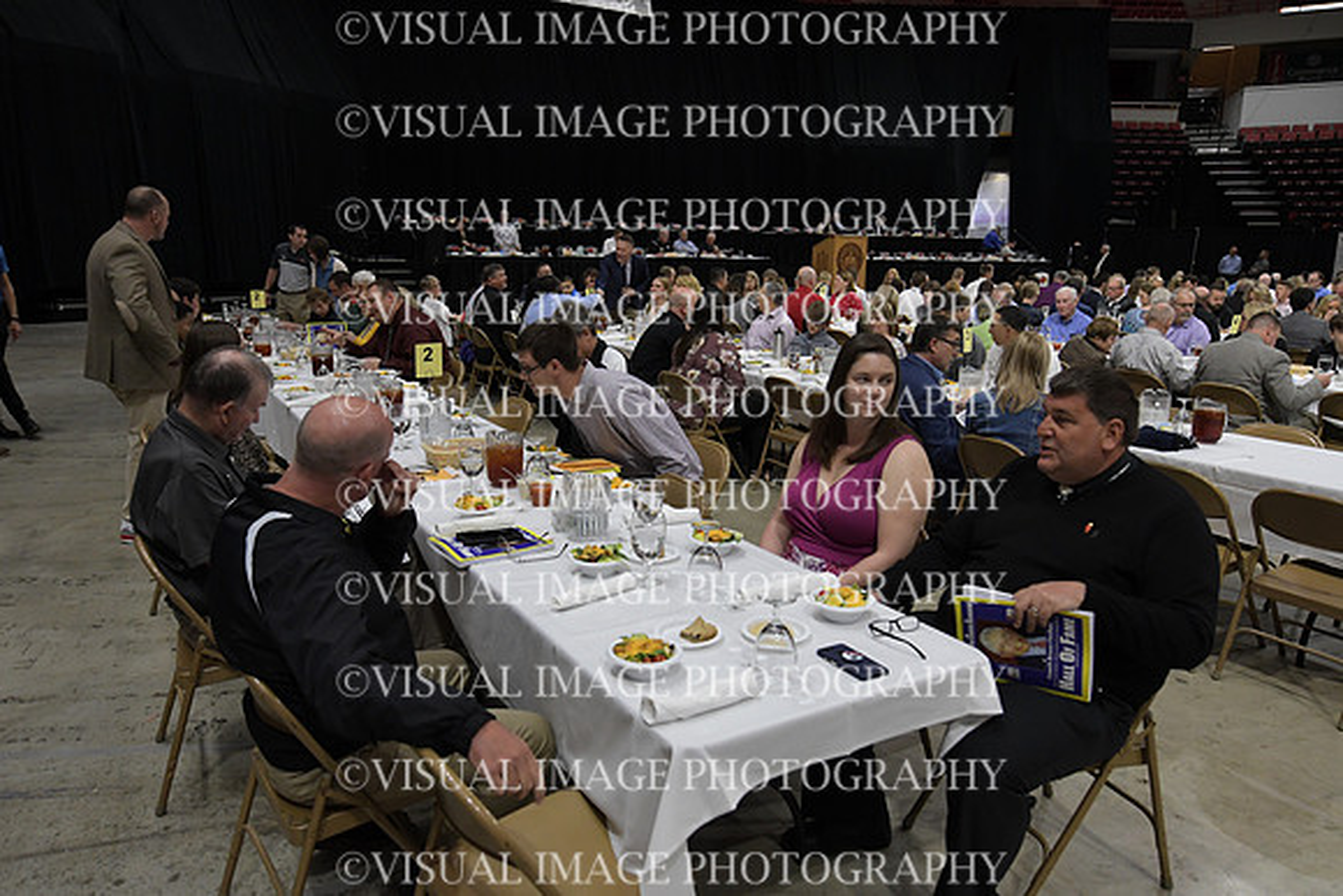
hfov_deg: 70.4
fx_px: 951
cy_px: 448
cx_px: 672
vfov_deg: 50.4
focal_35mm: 26
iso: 2000
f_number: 3.2
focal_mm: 17
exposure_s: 1/400
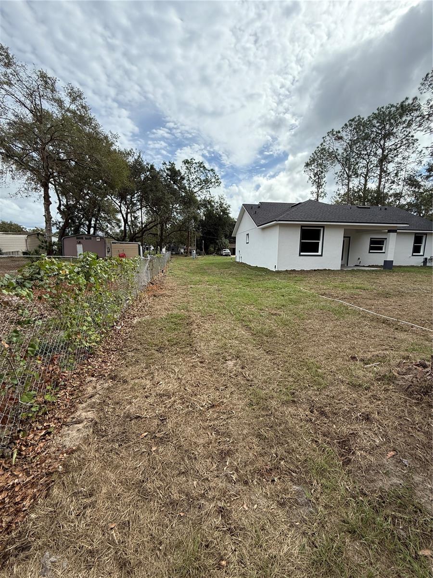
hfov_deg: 85.7
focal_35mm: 14
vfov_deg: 102.1
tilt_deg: -8.3
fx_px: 233
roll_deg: -0.6
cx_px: 216
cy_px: 289
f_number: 2.2
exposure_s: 1/1795
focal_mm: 2.22
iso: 64
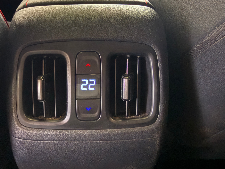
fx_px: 195
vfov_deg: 46.5
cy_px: 67
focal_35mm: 30
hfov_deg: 59.3
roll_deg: +1.0
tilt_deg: -30.3
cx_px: 87
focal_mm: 2.22
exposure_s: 1/6
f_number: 2.2
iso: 640
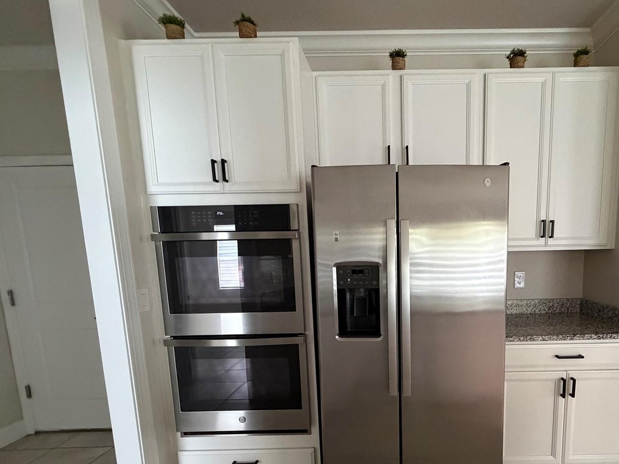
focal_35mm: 18
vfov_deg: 70.3
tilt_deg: -7.3
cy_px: 294
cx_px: 396
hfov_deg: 85.6
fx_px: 322
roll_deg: +0.7
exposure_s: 1/60
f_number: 2.2
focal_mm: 2.22
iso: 640
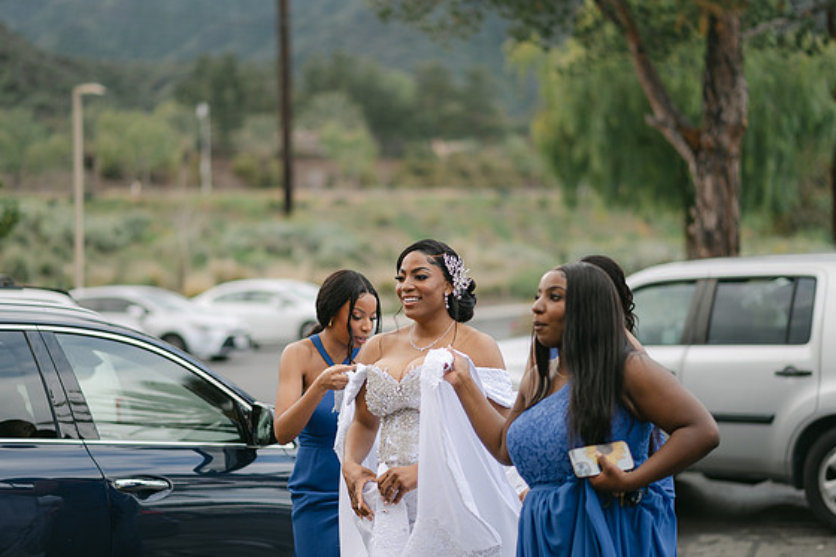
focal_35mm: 88
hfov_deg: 23.1
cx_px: 411
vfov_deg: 15.5
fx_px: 2043
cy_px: 276
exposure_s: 1/1250
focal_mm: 85
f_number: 2
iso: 100
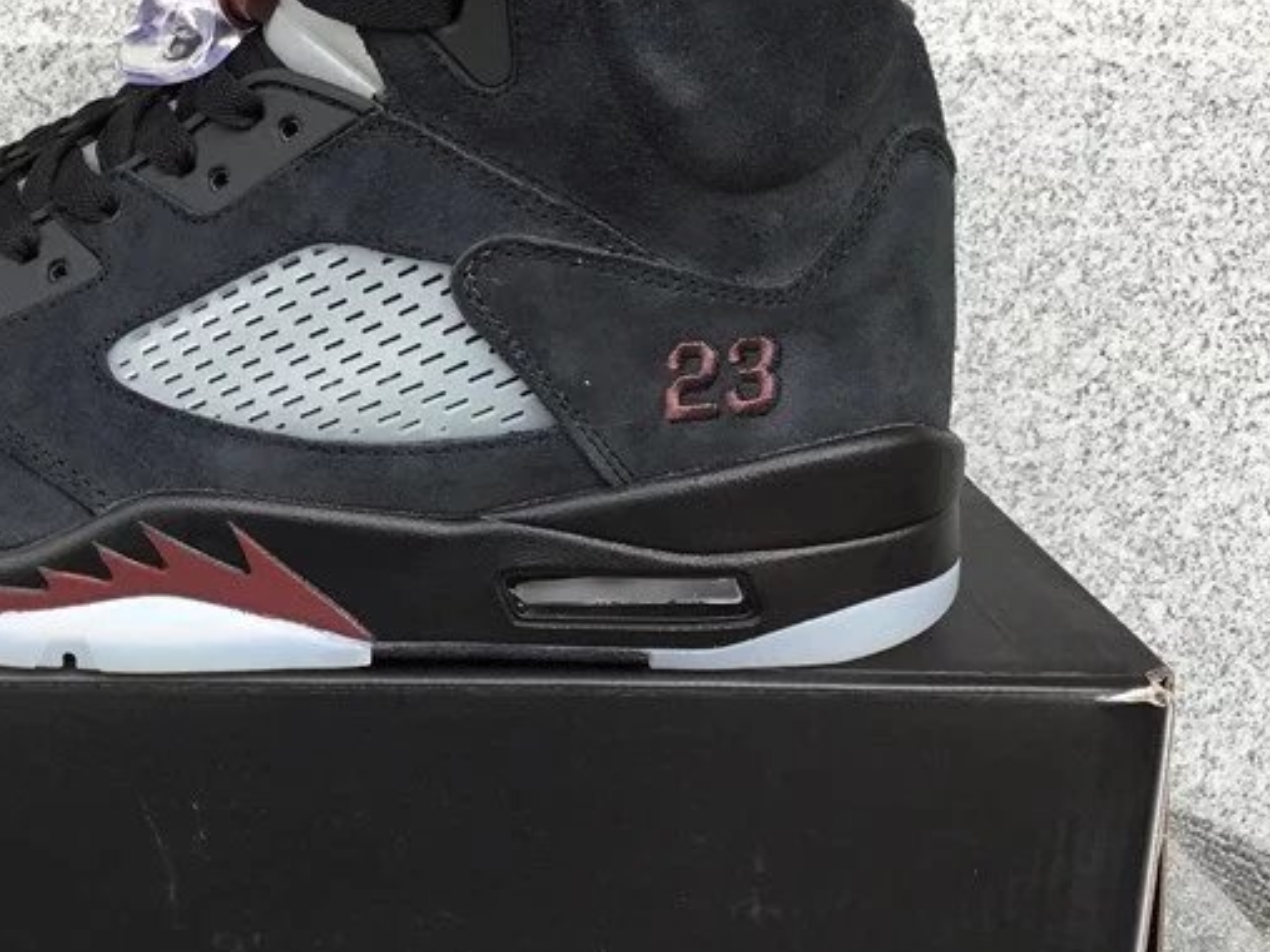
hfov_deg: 34.0
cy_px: 432
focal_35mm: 55
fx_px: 2017
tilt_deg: -14.9
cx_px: 276
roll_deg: -0.5
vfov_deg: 26.5
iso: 25
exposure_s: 1/206
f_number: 2.4
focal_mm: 3.3
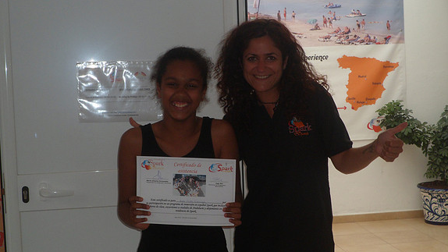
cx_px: 226
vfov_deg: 18.3
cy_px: 133
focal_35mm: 66
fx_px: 784
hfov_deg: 31.9
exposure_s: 1/60
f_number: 5.2
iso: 120
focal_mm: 11.2
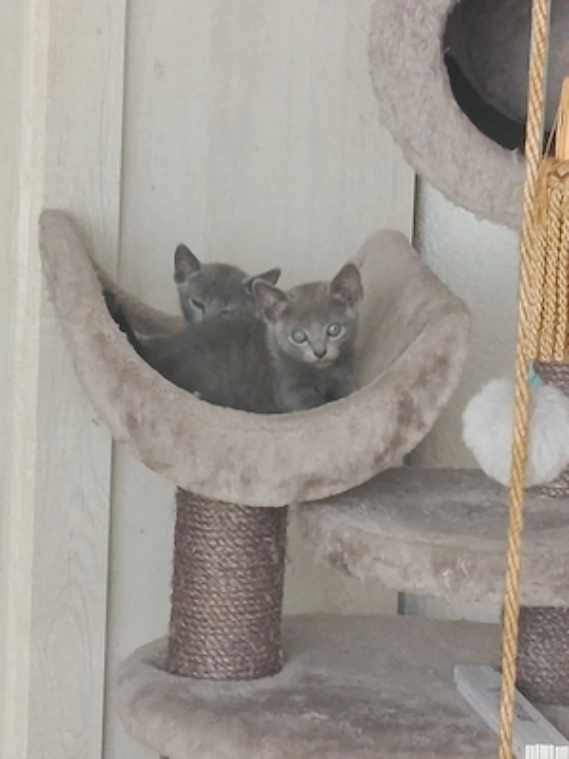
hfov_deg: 8.8
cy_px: 380
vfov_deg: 11.7
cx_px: 284
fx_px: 3704
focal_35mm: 169
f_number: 1.7
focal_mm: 5.24
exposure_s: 1/101
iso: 433
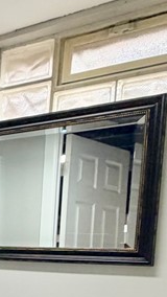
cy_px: 284
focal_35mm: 55
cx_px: -167
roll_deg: -3.1
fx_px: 432
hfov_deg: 16.6
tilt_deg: -3.9
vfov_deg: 34.9
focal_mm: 2.22
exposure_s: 1/120
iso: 250
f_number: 2.2
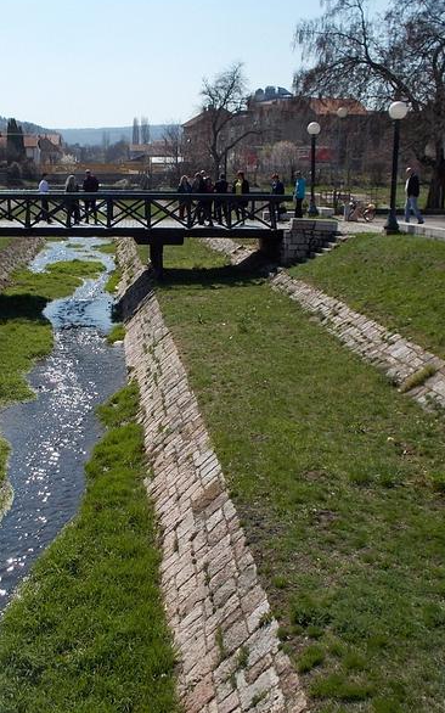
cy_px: 349
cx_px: 153
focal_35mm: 42
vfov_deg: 47.2
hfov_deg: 30.3
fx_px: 815
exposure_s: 1/1000
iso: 80
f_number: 3.3
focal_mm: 4.1
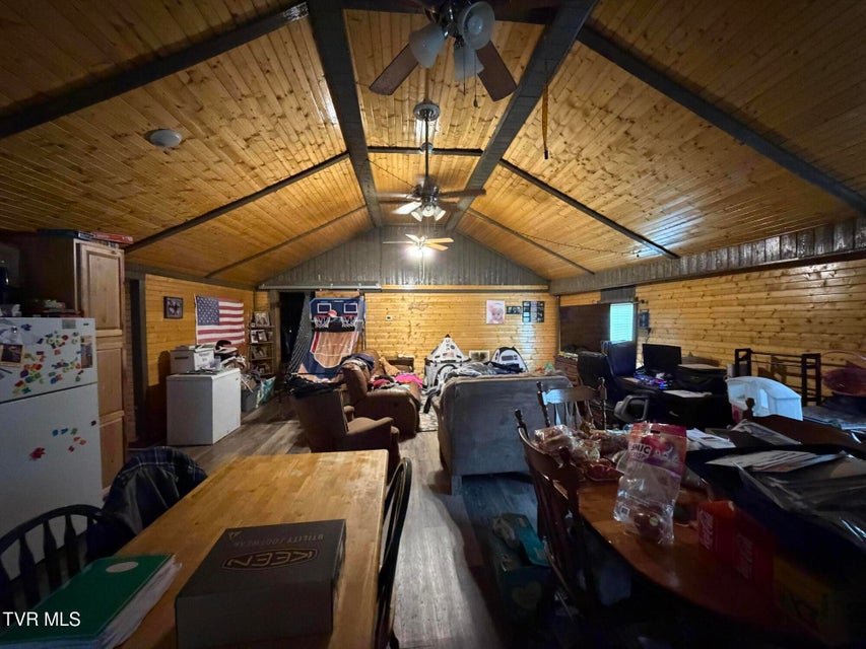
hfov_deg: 102.1
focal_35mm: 14
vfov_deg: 85.7
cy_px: 324
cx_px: 433
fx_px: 350
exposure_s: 1/40
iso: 1600
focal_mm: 2.22
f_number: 2.2
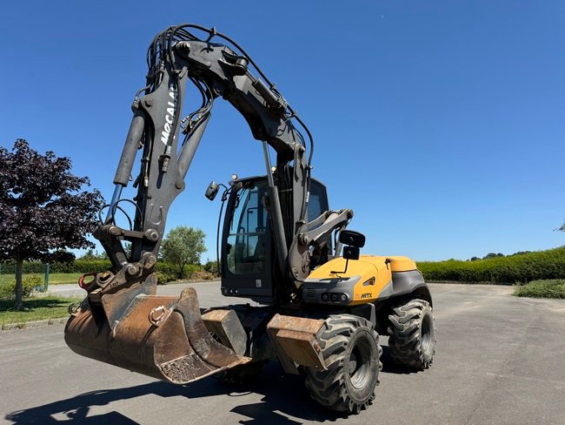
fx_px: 392
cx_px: 282
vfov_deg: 56.8
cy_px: 212
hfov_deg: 71.6
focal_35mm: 24
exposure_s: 1/4167
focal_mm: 6.76
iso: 80
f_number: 1.78
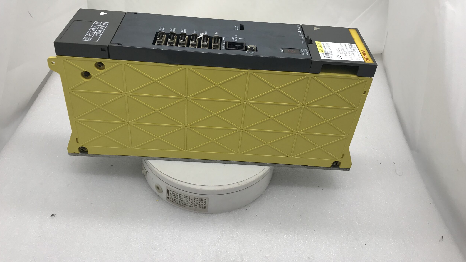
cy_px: 94
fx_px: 383
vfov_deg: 37.5
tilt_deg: -34.0
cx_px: 232
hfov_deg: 62.6
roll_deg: -7.3
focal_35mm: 31
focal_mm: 3.99
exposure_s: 1/435
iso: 20
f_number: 1.8
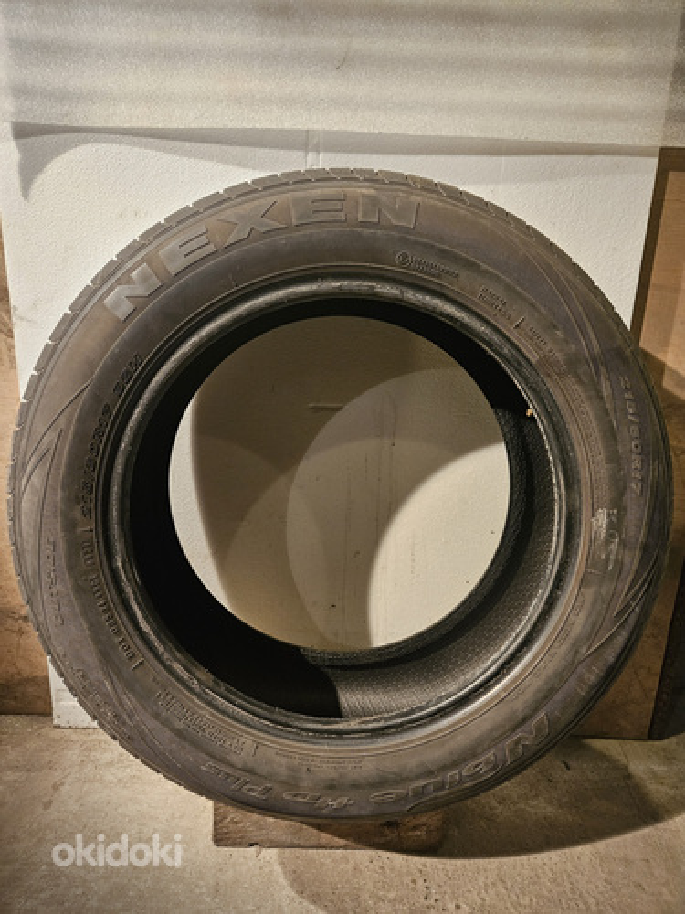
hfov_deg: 58.9
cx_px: 342
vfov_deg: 73.9
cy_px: 457
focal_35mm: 23
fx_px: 607
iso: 400
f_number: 1.8
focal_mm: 5.4
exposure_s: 1/100
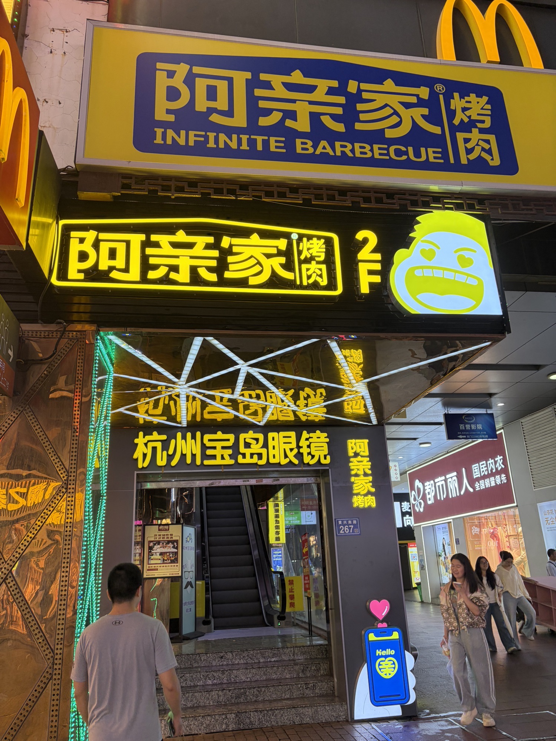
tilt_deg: +18.9
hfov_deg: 53.1
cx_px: 278
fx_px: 557
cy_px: 370
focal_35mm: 26
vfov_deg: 67.3
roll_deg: +2.5
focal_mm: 5.96
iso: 64
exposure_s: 1/100
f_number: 1.6
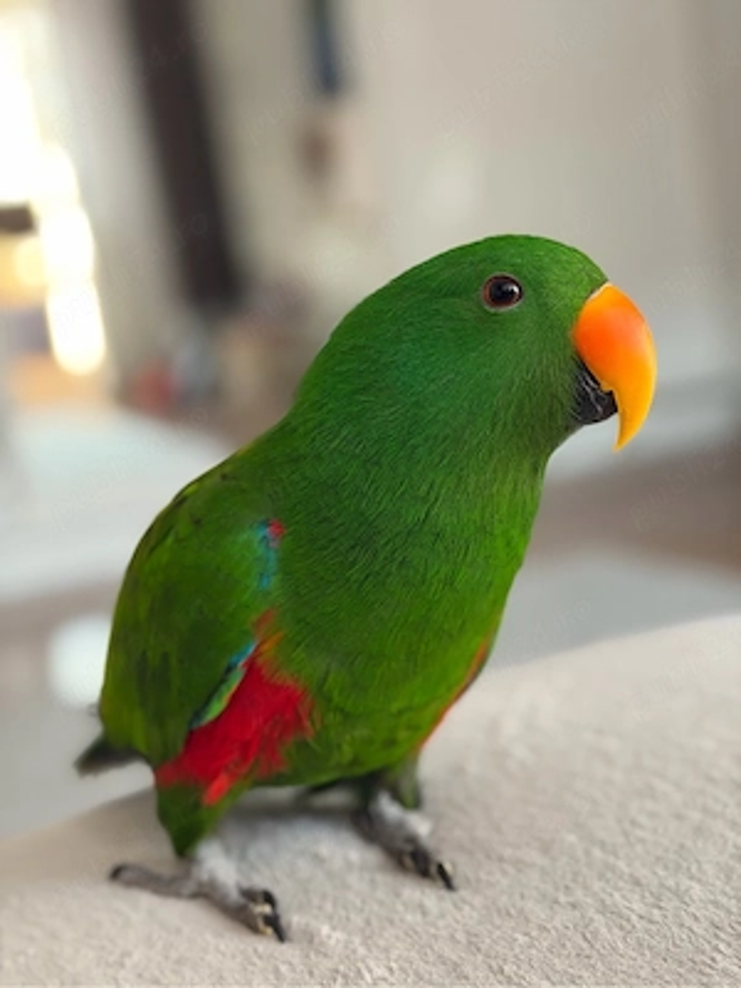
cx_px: 370
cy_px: 494
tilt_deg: -10.9
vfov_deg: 39.7
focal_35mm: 48
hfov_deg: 30.3
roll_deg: +7.9
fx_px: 1370
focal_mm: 6.76
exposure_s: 1/60
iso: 200
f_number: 1.78
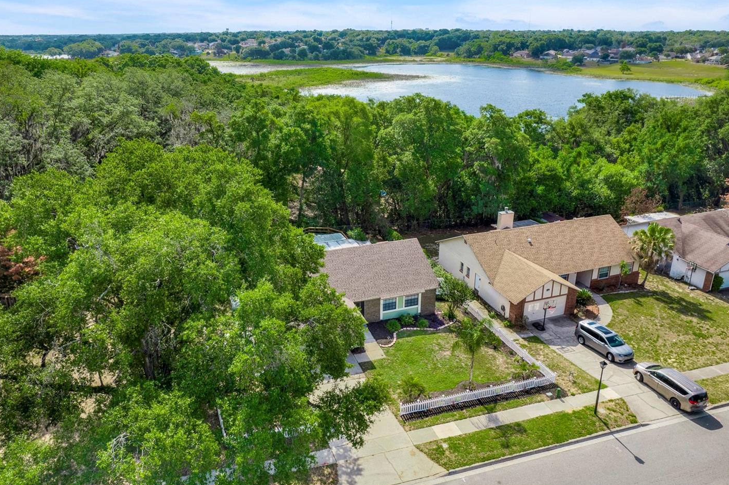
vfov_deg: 51.1
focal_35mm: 25
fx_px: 506
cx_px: 354
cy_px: 213
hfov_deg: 71.5
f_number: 2.8
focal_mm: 8.38
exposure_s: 1/250
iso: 100
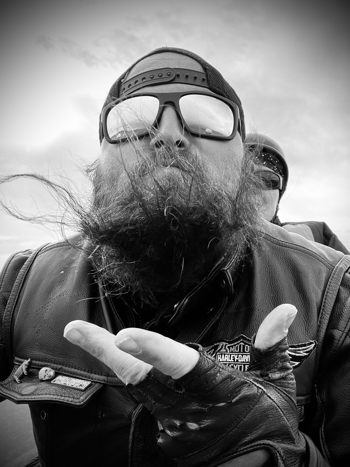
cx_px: 175
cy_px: 234
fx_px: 404
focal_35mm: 30
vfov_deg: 60.0
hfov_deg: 46.8
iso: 25
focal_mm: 2.71
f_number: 2.2
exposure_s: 1/249
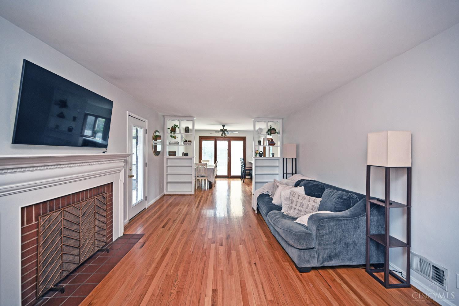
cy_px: 153
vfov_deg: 81.2
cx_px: 230
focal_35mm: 14
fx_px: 178
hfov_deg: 104.3
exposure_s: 1/60
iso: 500
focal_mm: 14
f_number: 4
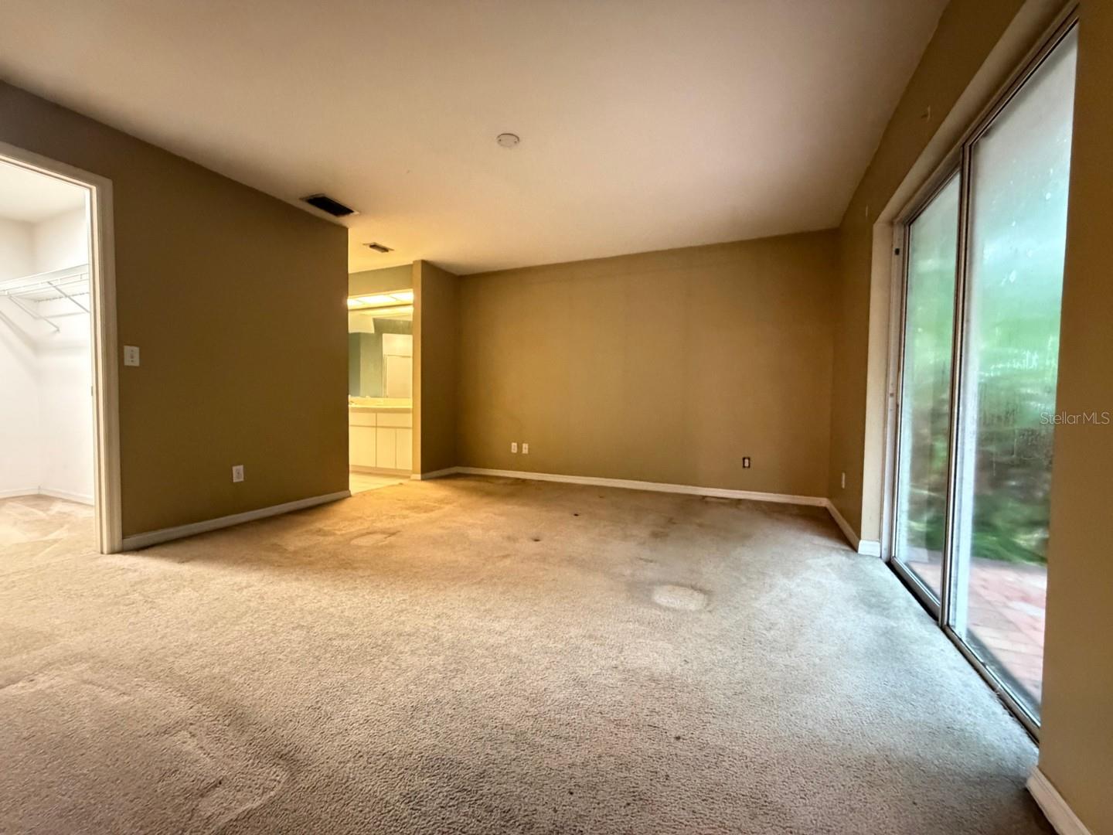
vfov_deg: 85.7
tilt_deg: -2.7
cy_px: 418
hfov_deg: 102.1
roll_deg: -1.3
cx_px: 556
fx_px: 450
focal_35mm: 14
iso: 1250
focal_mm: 2.22
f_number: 2.2
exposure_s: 1/30
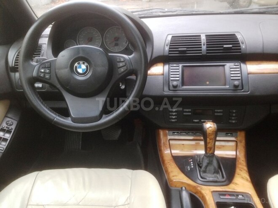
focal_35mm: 33
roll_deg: +1.4
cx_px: 139
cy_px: 104
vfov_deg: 42.9
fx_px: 265
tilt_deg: -25.8
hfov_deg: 55.4
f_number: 2.4
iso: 80
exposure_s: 1/20
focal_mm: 4.12
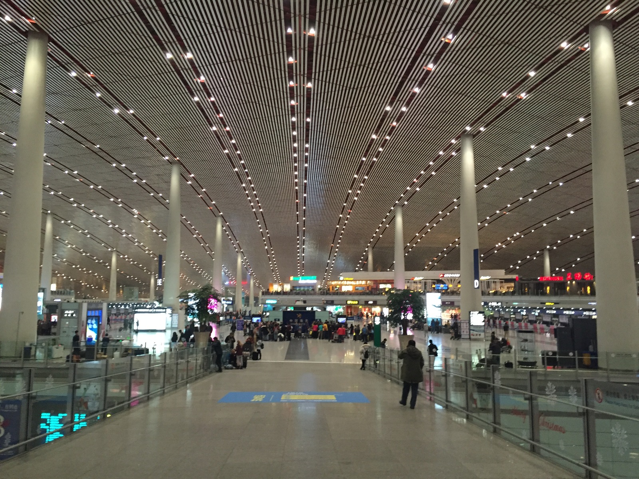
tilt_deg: +7.6
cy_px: 240
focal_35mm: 29
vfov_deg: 48.2
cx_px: 320
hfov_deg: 61.7
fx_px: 535
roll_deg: +0.0
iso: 250
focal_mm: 4.15
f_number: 2.2
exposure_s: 1/20
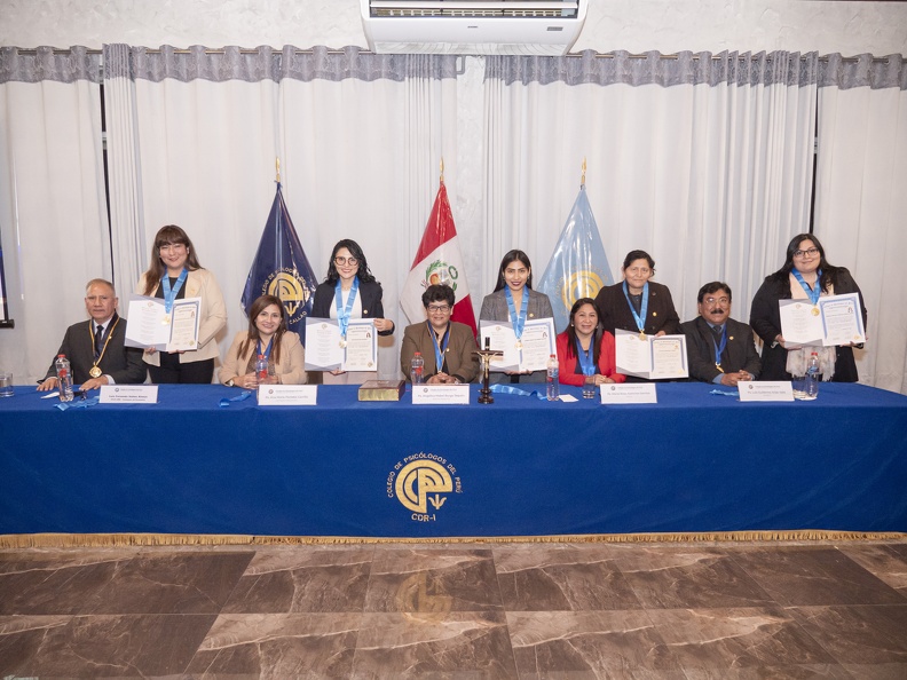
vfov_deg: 56.8
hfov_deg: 71.6
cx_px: 454
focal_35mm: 24
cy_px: 340
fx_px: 629
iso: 1600
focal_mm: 12
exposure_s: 1/125
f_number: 2.8
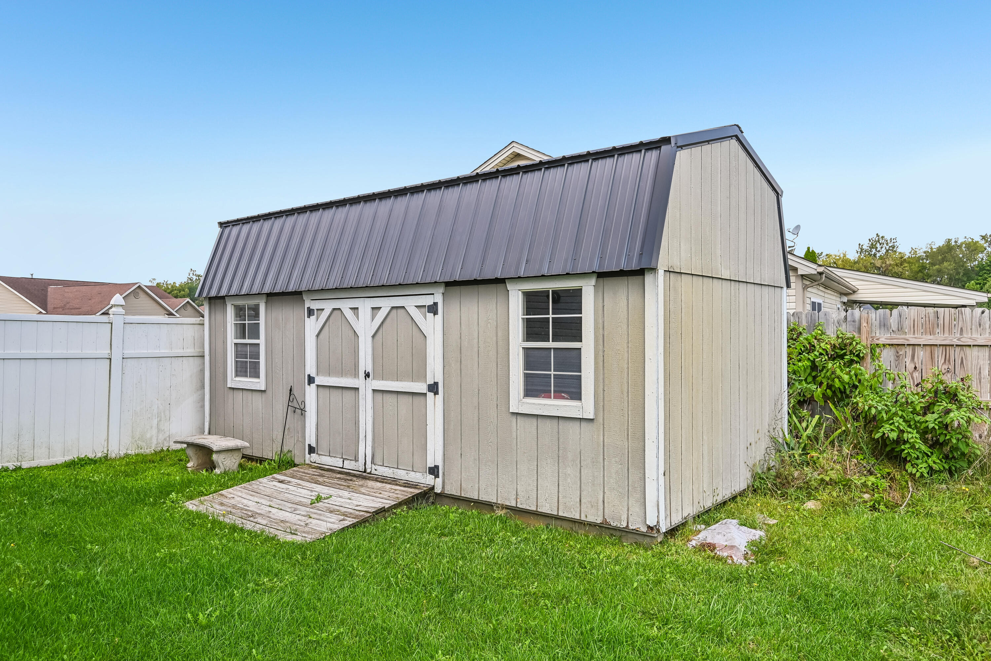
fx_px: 647
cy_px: 330
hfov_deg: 74.9
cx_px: 496
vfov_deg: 54.1
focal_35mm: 24
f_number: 4.8
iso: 400
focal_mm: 23.5
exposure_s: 1/750
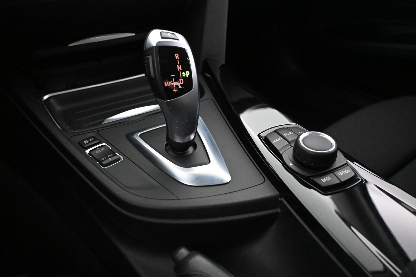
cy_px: 138
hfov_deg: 59.5
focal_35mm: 32
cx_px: 208
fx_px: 364
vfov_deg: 41.7
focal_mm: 21
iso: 8000
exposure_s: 1/60
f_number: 4
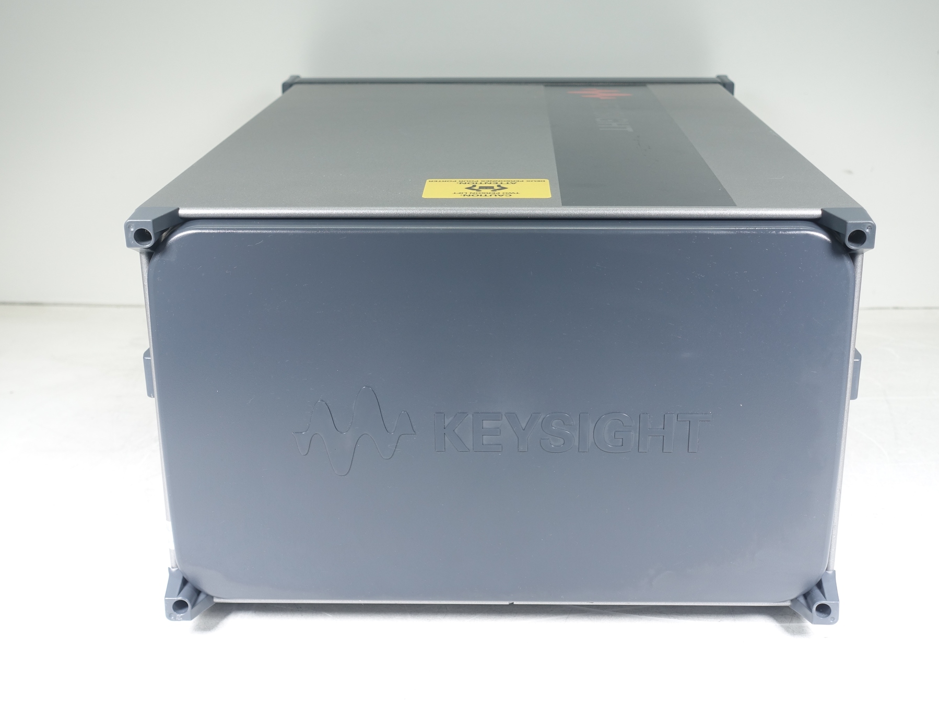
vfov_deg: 31.5
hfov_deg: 41.2
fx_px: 1248
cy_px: 348
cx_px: 494
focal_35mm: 46
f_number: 3.2
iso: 125
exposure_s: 1/80
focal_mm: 15.31
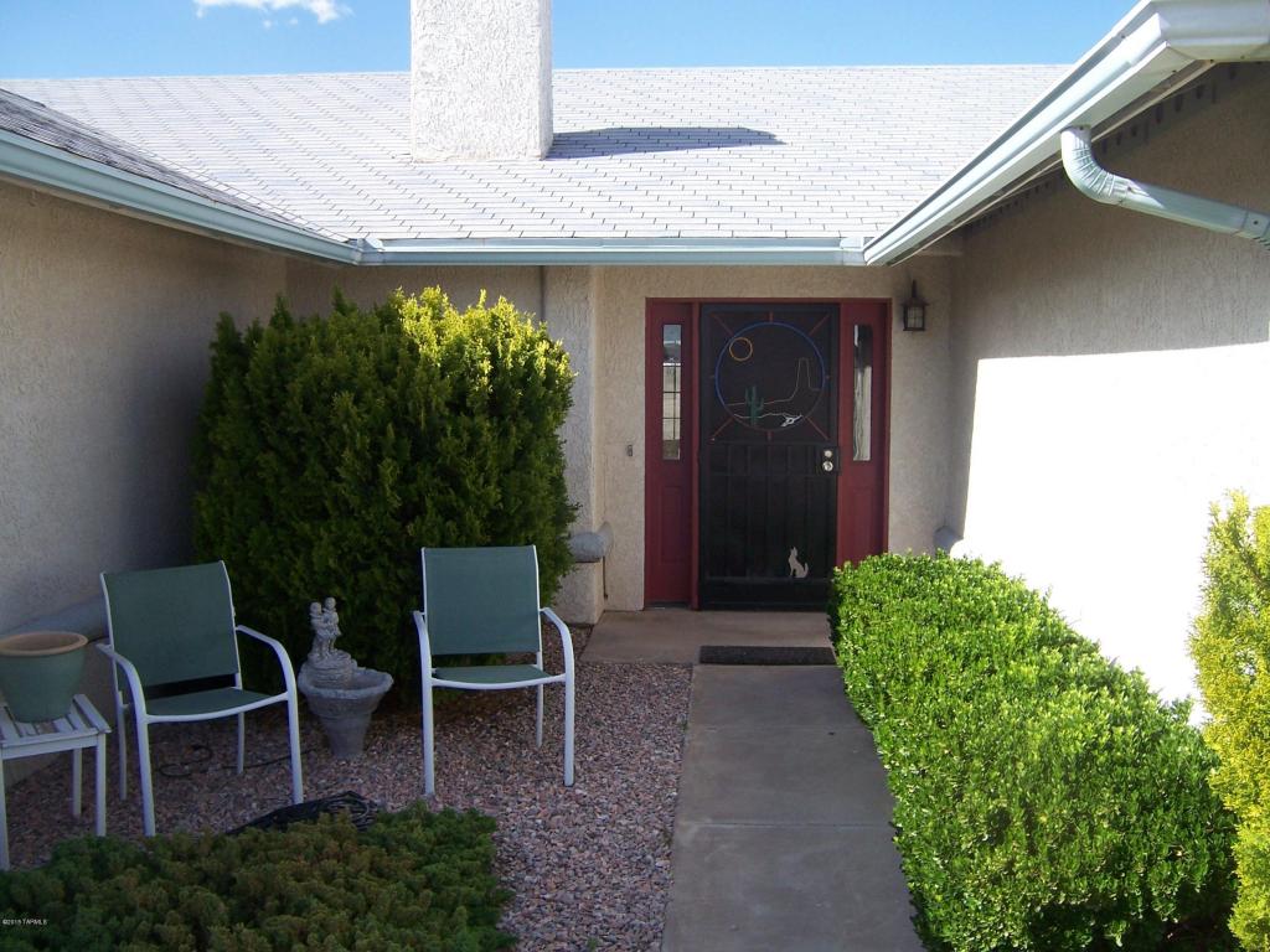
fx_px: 1211
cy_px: 476
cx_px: 635
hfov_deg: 55.4
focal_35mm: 33
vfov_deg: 42.9
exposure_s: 1/500
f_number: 3.4
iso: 80
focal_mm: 5.5
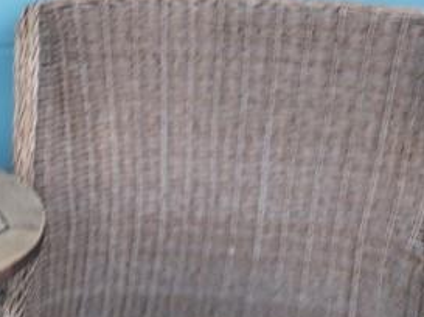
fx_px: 1651
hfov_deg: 13.8
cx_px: -210
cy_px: 149
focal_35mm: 135
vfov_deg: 11.0
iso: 20
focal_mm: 5.4
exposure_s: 1/305
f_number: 1.8
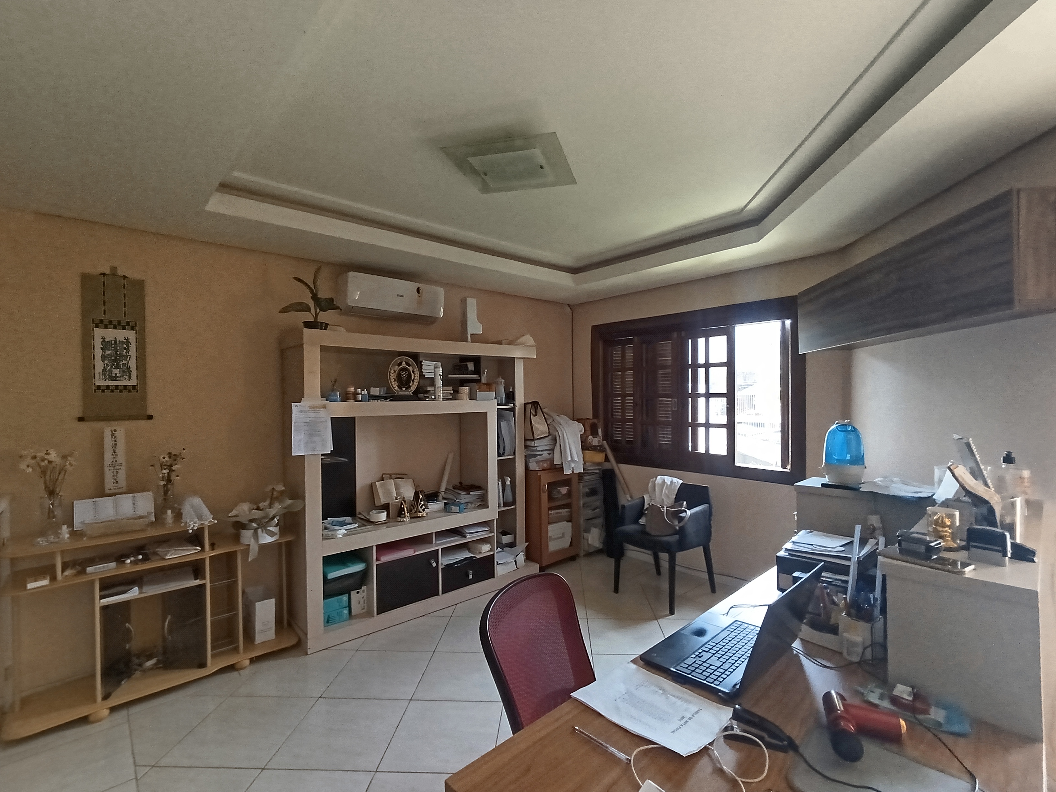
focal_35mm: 16
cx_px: 528
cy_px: 396
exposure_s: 1/60
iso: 250
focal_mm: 1.65
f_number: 2.2
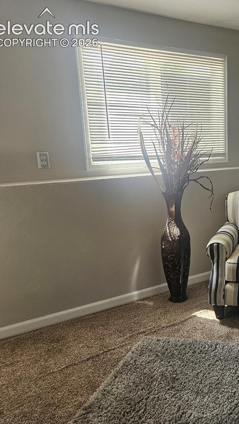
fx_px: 383
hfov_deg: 30.2
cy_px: 213
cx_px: 277
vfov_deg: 58.0
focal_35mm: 34
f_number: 1.8
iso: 125
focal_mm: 5.4
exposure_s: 1/180
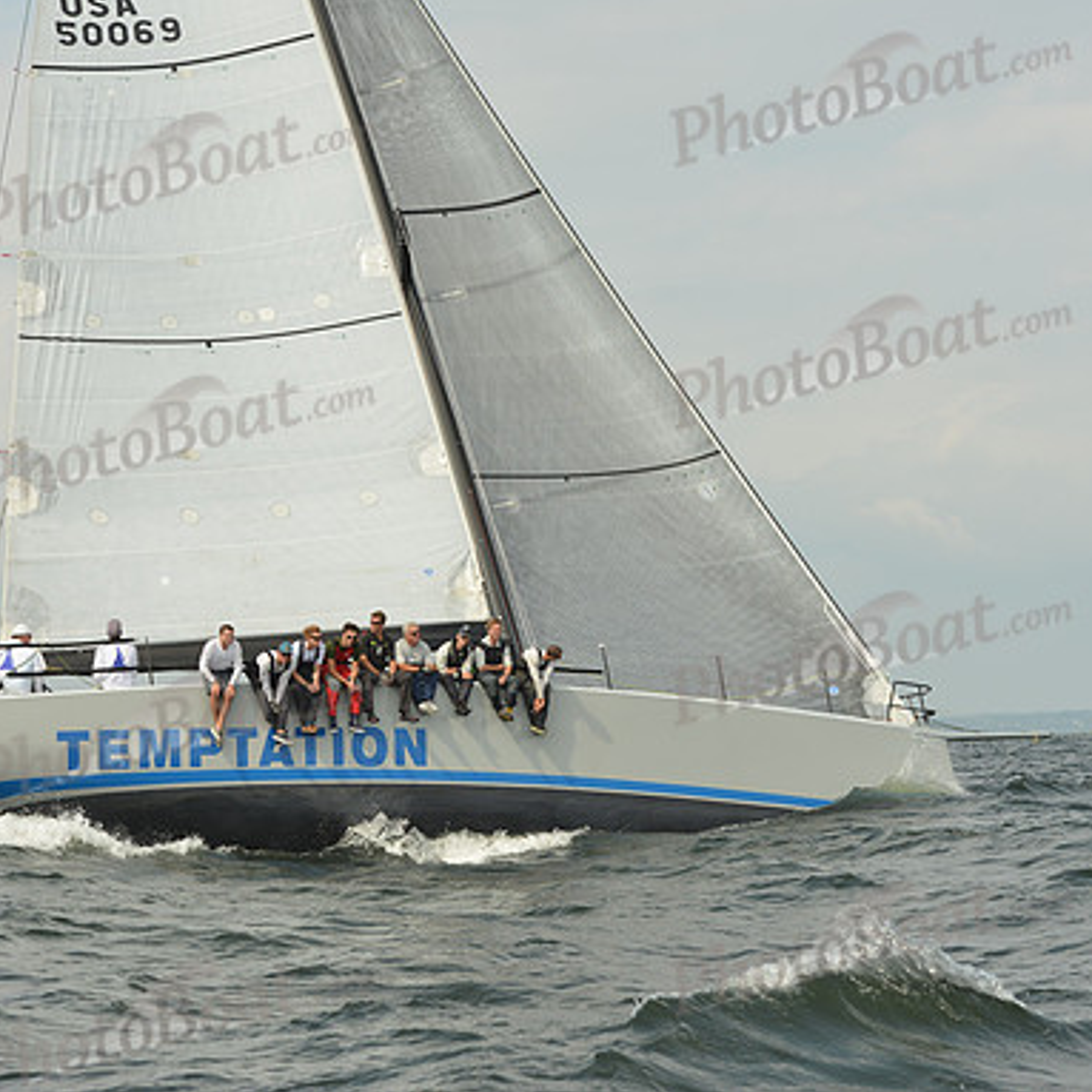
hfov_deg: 19.3
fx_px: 3212
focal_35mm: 90
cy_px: 543
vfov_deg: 19.3
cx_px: 525
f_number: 8
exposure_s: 1/1250
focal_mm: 70
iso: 320
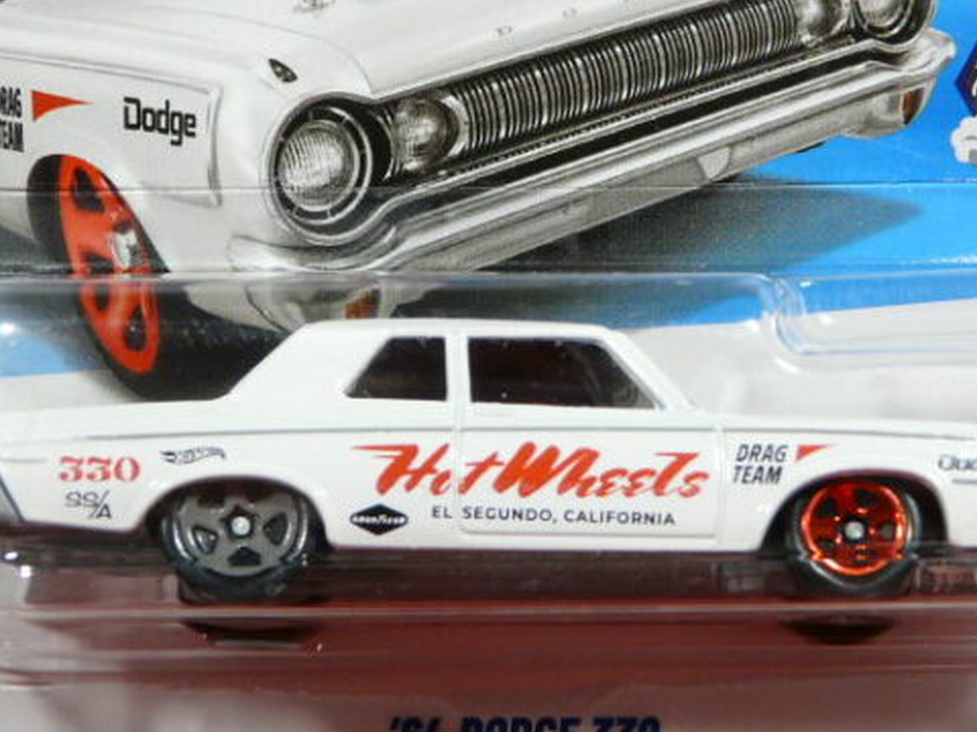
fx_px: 4657
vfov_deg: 9.0
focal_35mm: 165
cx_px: 509
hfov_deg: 12.0
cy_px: 305
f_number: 3.6
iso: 160
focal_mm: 13.6
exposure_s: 1/50
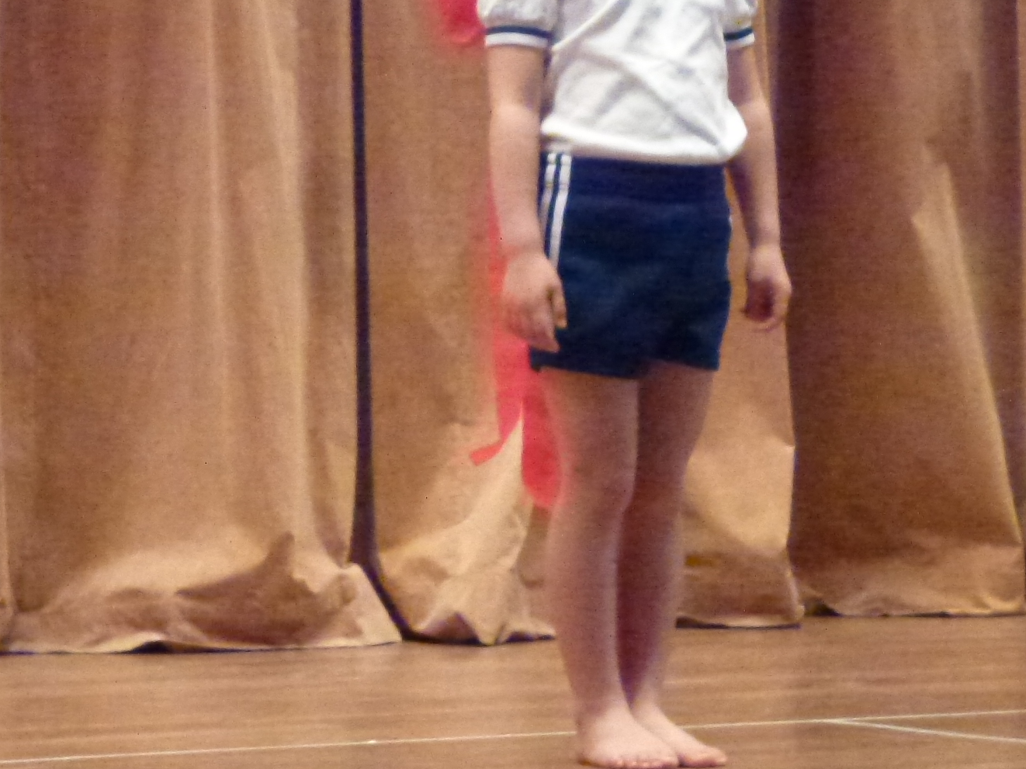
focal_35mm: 275
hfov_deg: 7.2
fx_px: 8149
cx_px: 487
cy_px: 102
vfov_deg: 5.4
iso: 1600
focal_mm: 25.5
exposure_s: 1/60
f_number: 5.3
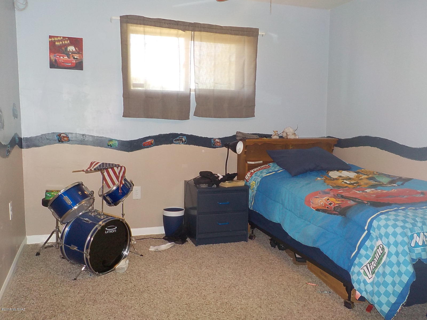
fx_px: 370
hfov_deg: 60.0
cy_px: 160
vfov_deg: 46.8
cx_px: 214
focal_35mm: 30
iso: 200
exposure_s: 1/30
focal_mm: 4.1
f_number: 3.3
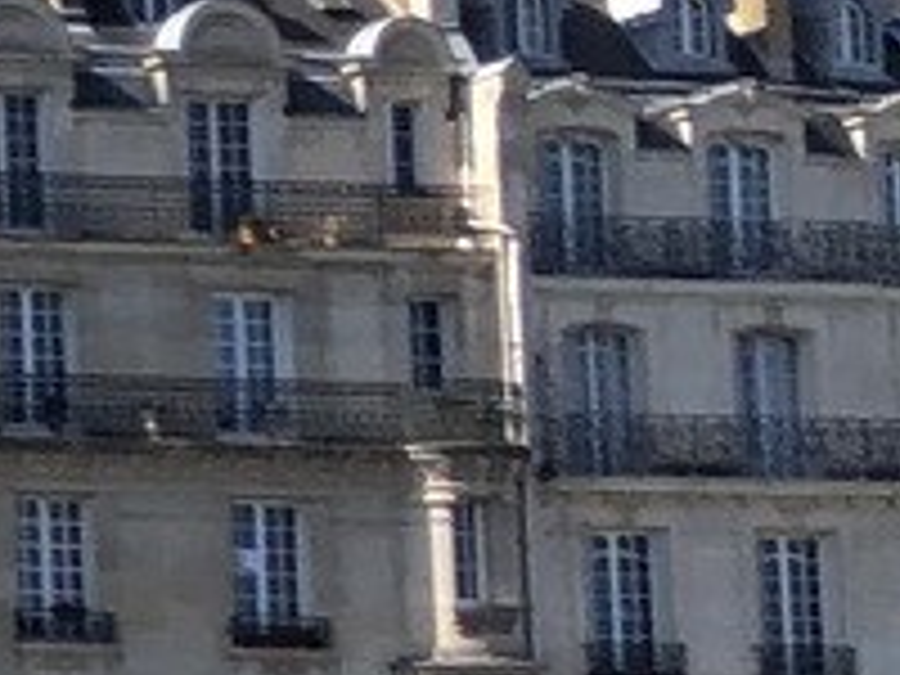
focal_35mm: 224
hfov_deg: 6.9
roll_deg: +0.4
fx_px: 5824
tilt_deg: +5.4
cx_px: -2696
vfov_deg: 6.6
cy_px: 792
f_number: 1.8
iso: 20
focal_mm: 4
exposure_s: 1/1869
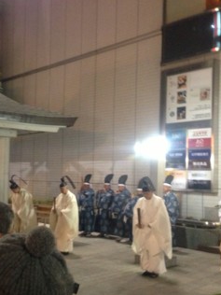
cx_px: 61
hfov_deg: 30.5
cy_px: 157
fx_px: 400
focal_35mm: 47
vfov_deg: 40.4
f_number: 2.4
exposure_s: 1/15
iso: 400
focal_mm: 4.13
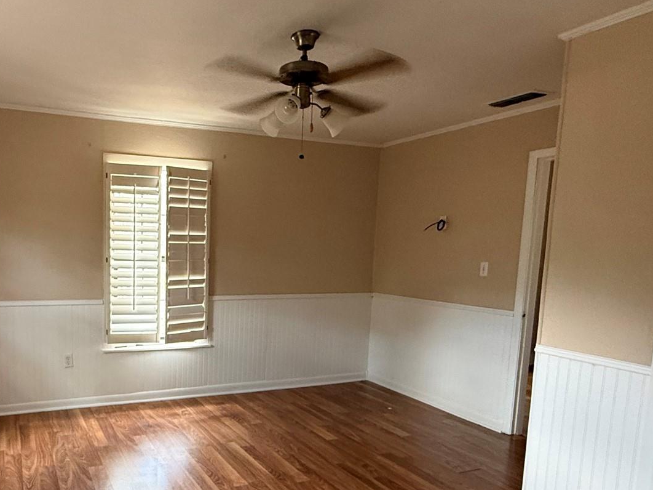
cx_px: 208
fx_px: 509
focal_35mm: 27
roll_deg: -1.4
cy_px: 308
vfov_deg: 50.8
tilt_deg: -5.6
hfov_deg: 63.4
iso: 500
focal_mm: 2.22
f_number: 2.2
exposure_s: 1/60
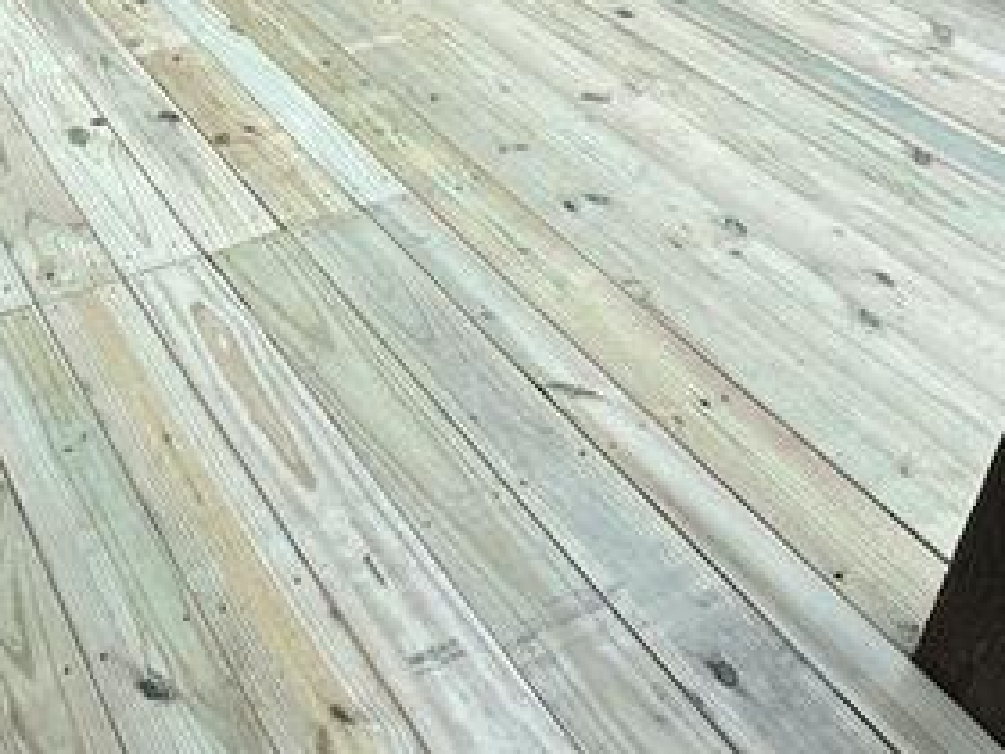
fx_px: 1248
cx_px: 136
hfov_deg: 41.1
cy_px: -31
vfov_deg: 30.7
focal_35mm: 43
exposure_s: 1/587
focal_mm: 2.22
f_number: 2.2
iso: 40
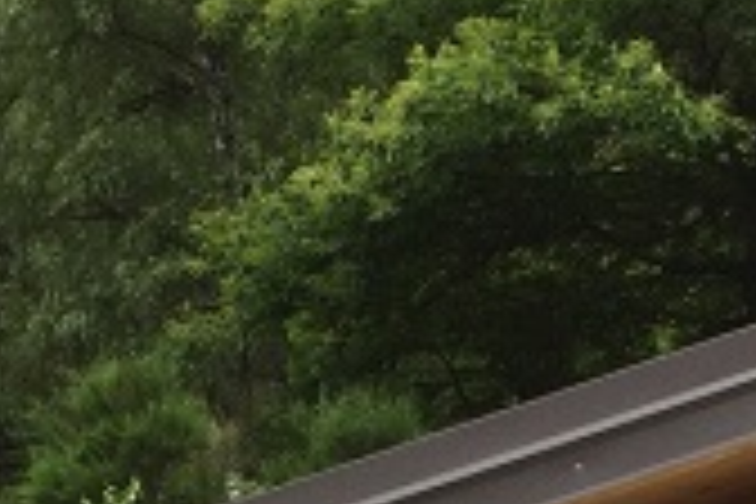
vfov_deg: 10.0
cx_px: 396
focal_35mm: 126
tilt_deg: +0.8
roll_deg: -1.4
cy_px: 1064
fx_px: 2646
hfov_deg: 16.3
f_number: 2.2
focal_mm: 4.15
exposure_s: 1/280
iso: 32
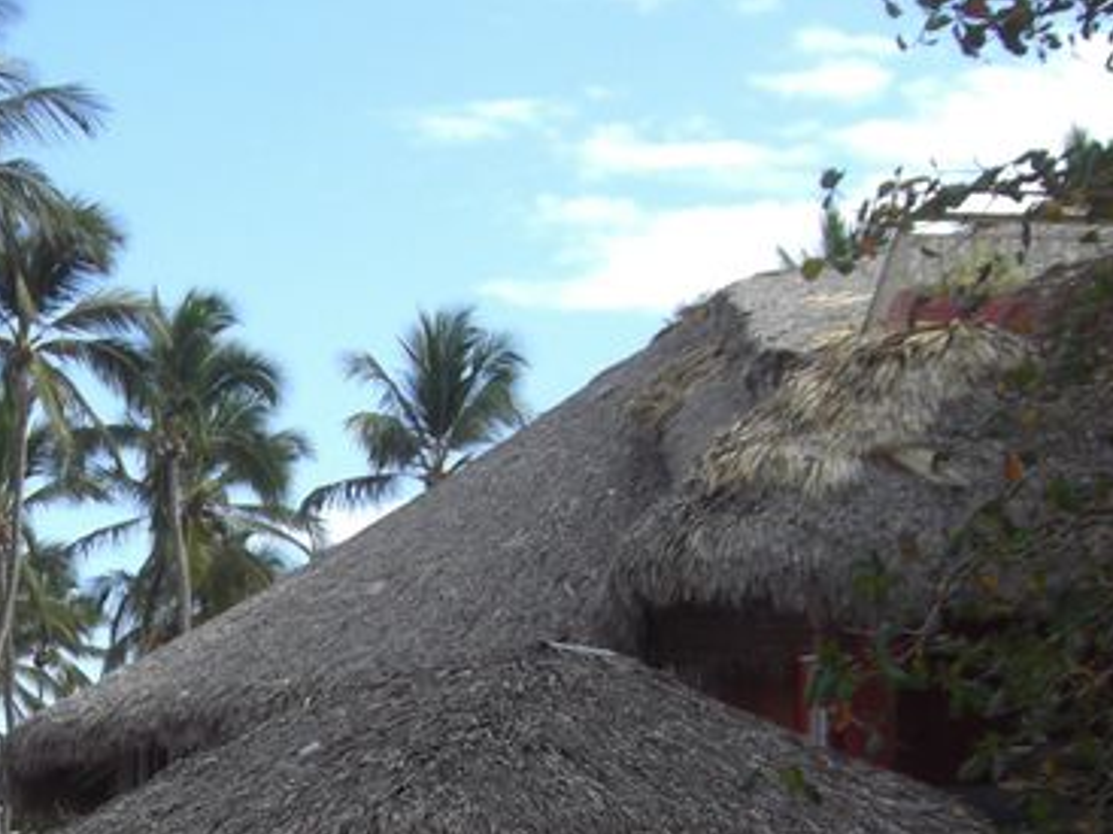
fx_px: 3407
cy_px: 770
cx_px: 124
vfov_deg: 13.8
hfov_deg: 18.3
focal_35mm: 106
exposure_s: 1/500
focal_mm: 6.2
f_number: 2.7
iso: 64
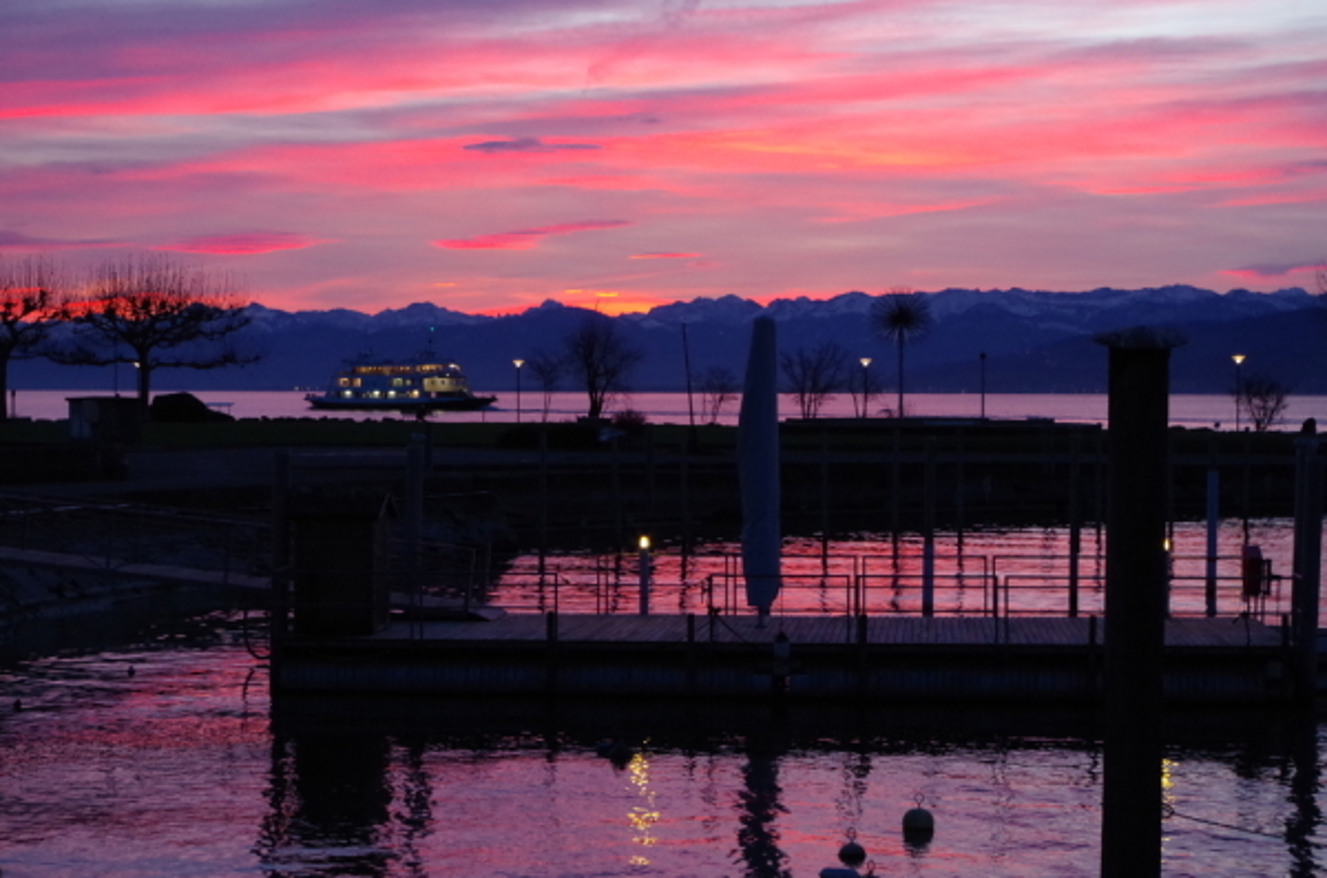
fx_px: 3015
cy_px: 439
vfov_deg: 16.6
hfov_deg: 24.8
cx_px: 664
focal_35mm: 82
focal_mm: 55
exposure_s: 1/30
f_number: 8
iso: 1600
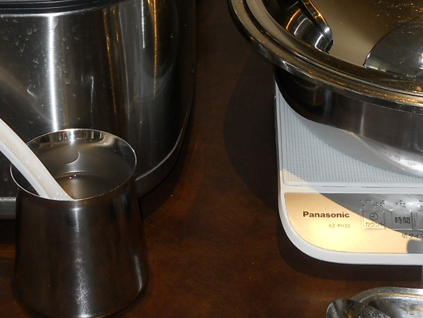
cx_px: 186
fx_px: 1149
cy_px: 100
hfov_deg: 20.9
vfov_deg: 15.7
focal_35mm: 94
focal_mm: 6.72
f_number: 3.1
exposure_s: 1/30
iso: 80
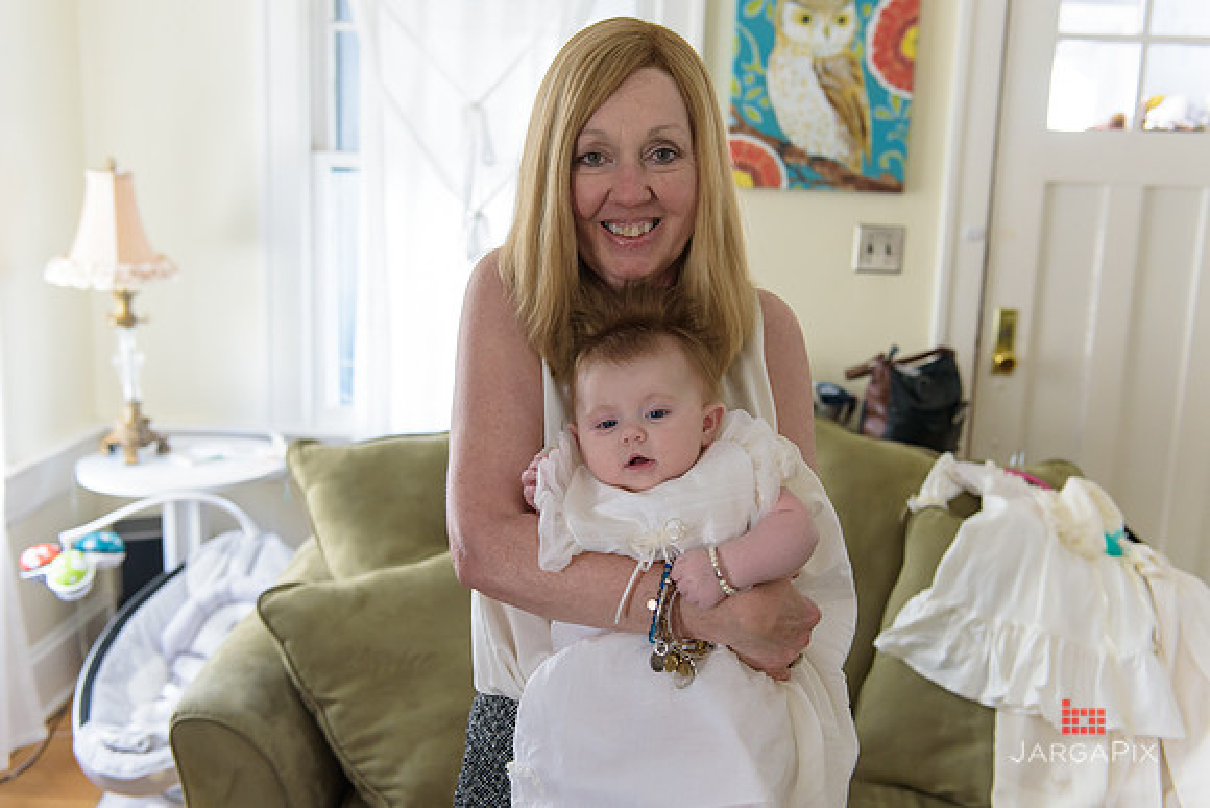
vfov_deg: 35.1
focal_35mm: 38
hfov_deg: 50.7
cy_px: 404
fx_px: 1277
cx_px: 605
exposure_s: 1/125
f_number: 3.2
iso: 1600
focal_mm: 38
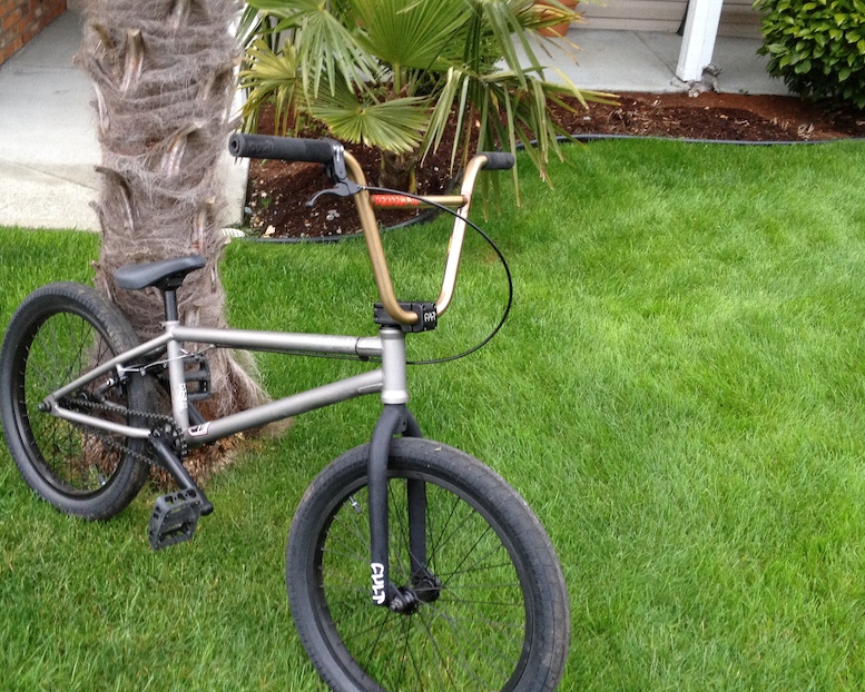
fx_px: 1152
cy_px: 379
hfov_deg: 40.9
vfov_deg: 33.4
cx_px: 328
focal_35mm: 45
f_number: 2.4
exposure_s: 1/20
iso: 160
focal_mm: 4.28
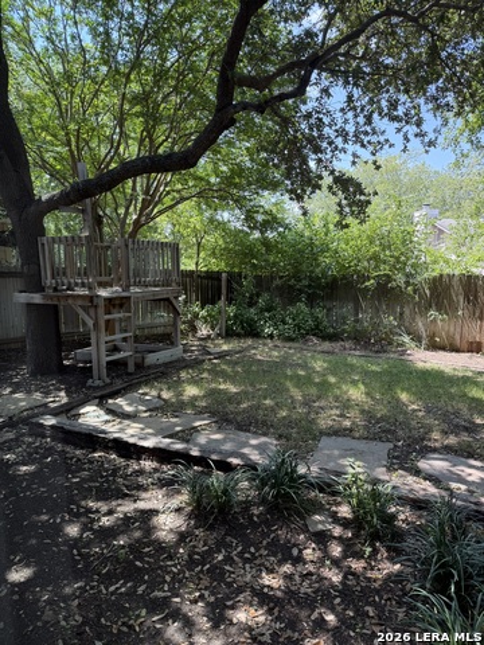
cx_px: 242
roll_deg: +2.4
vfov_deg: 71.6
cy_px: 322
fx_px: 447
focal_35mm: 24
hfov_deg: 56.8
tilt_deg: -9.0
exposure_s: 1/256
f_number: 1.78
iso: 80
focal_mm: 6.76
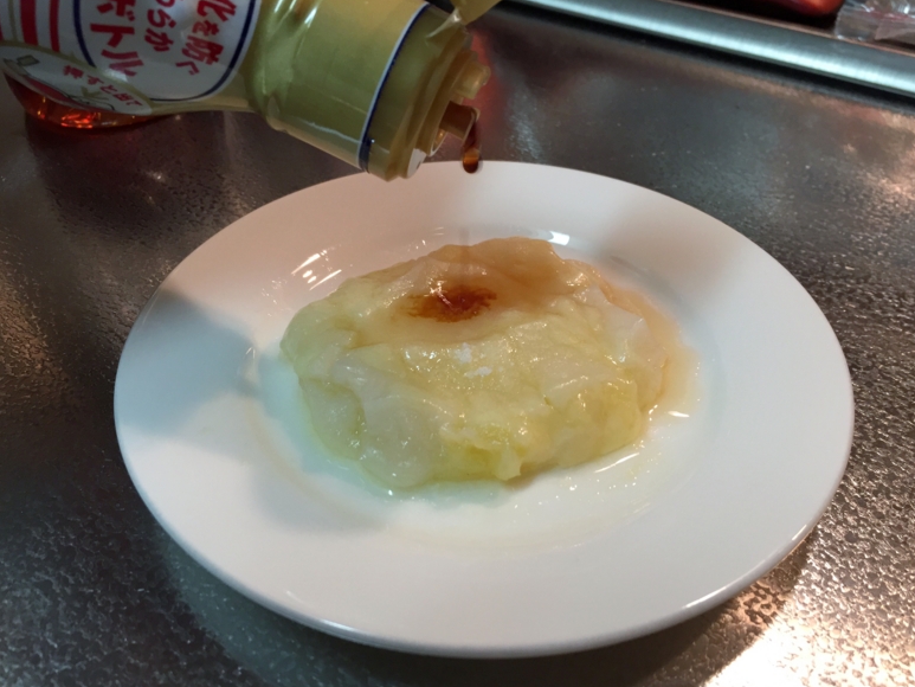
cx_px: 464
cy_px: 352
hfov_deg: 60.0
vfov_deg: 46.8
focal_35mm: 30
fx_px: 793
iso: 100
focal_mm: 4.15
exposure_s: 1/30
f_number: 2.2
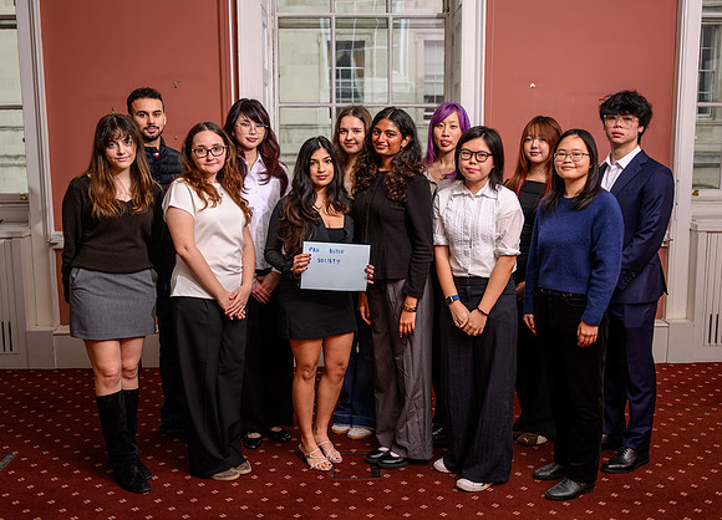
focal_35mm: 38
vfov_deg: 36.8
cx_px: 374
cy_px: 256
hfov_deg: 49.5
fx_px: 782
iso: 50
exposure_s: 1/200
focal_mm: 35
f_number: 4
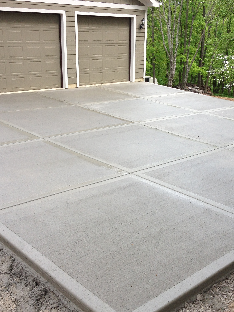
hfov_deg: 30.8
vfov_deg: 40.4
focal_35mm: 47
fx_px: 424
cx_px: 134
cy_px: 156
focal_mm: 4.28
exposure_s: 1/488
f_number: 2.4
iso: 50
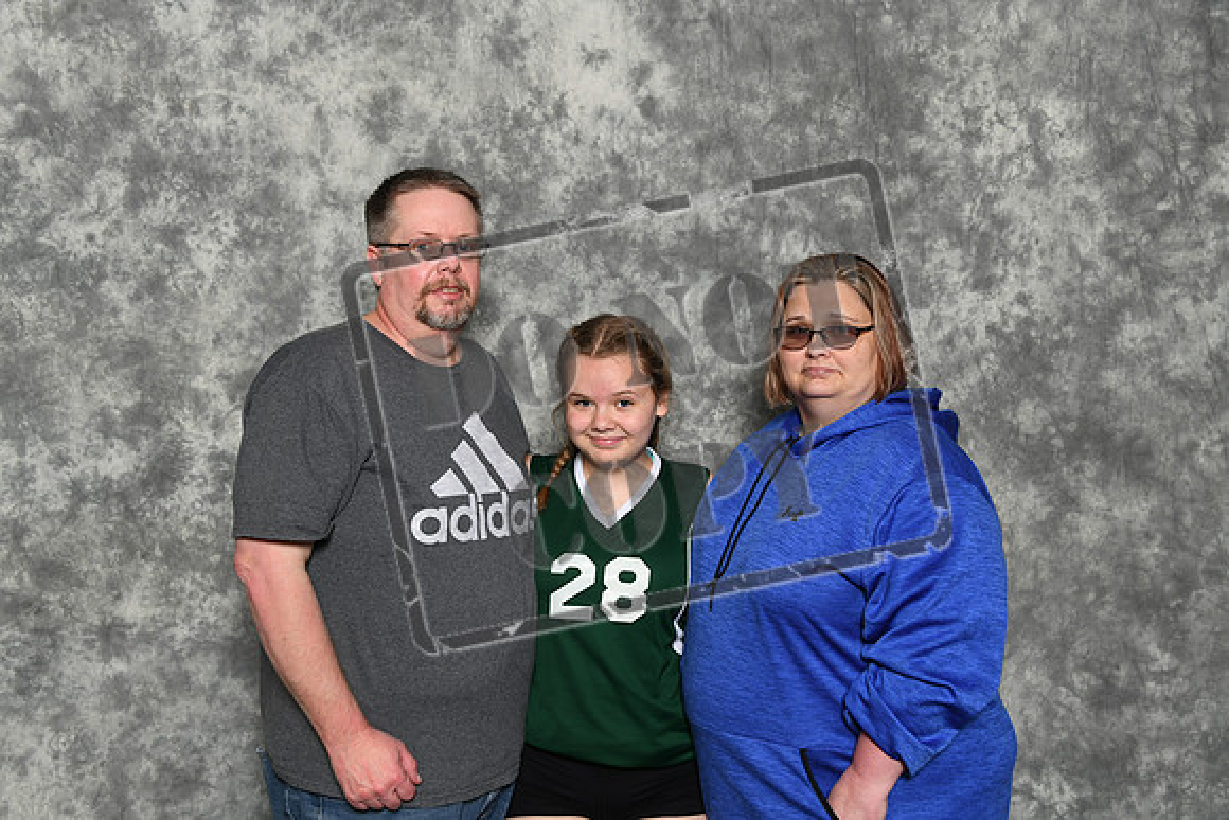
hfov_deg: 41.1
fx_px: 1639
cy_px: 410
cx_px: 614
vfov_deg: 28.1
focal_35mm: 48
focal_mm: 48
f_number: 8
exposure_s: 1/125
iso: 400
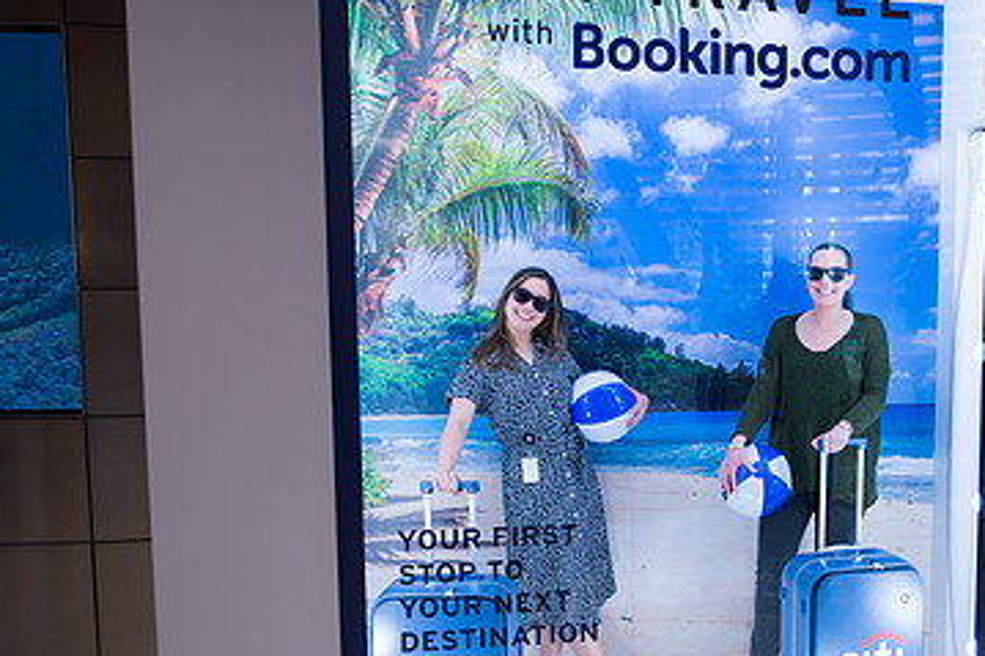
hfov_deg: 44.9
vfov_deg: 31.8
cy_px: 395
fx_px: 1149
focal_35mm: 42
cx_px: 733
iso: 400
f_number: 3.2
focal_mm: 26
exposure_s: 1/200
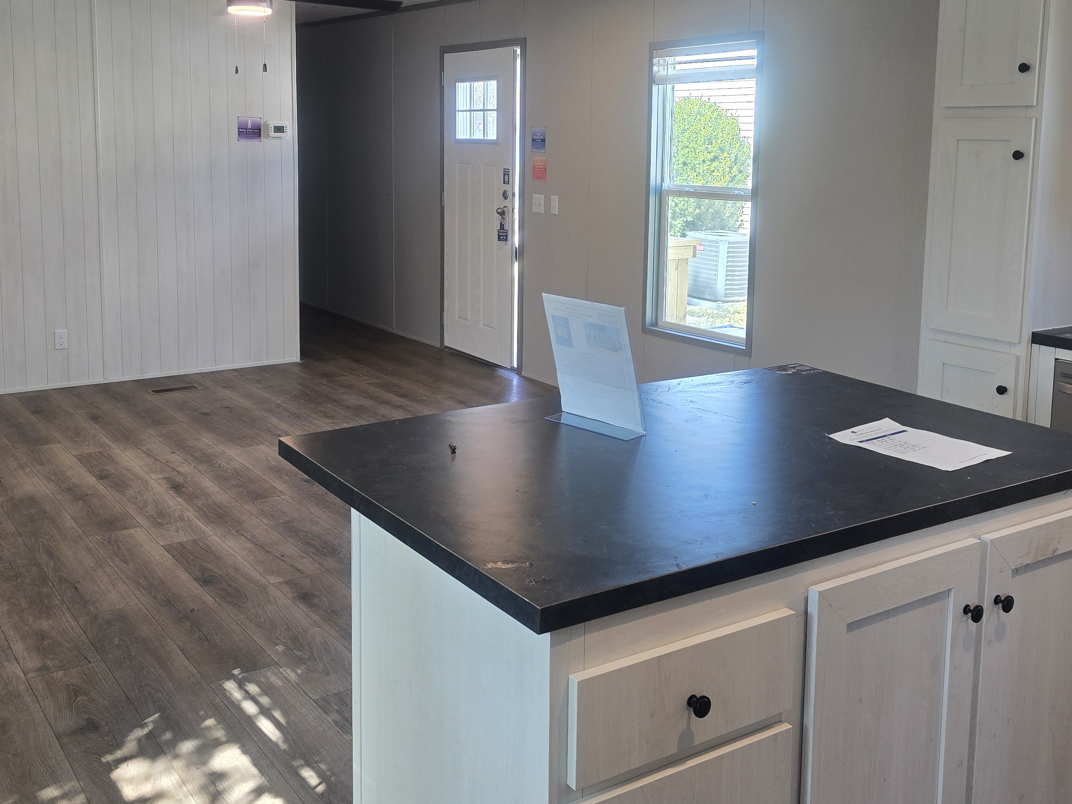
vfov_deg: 39.3
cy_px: 277
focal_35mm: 36
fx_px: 1115
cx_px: 514
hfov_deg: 51.3
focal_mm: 6.3
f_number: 1.7
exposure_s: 1/120
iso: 64
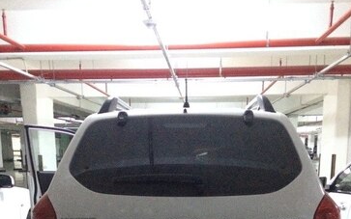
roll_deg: +2.8
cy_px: 231
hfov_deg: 47.2
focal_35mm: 42
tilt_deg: -11.9
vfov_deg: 28.2
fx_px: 402
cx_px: 179
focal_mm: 4.15
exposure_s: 1/17
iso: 800
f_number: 2.2
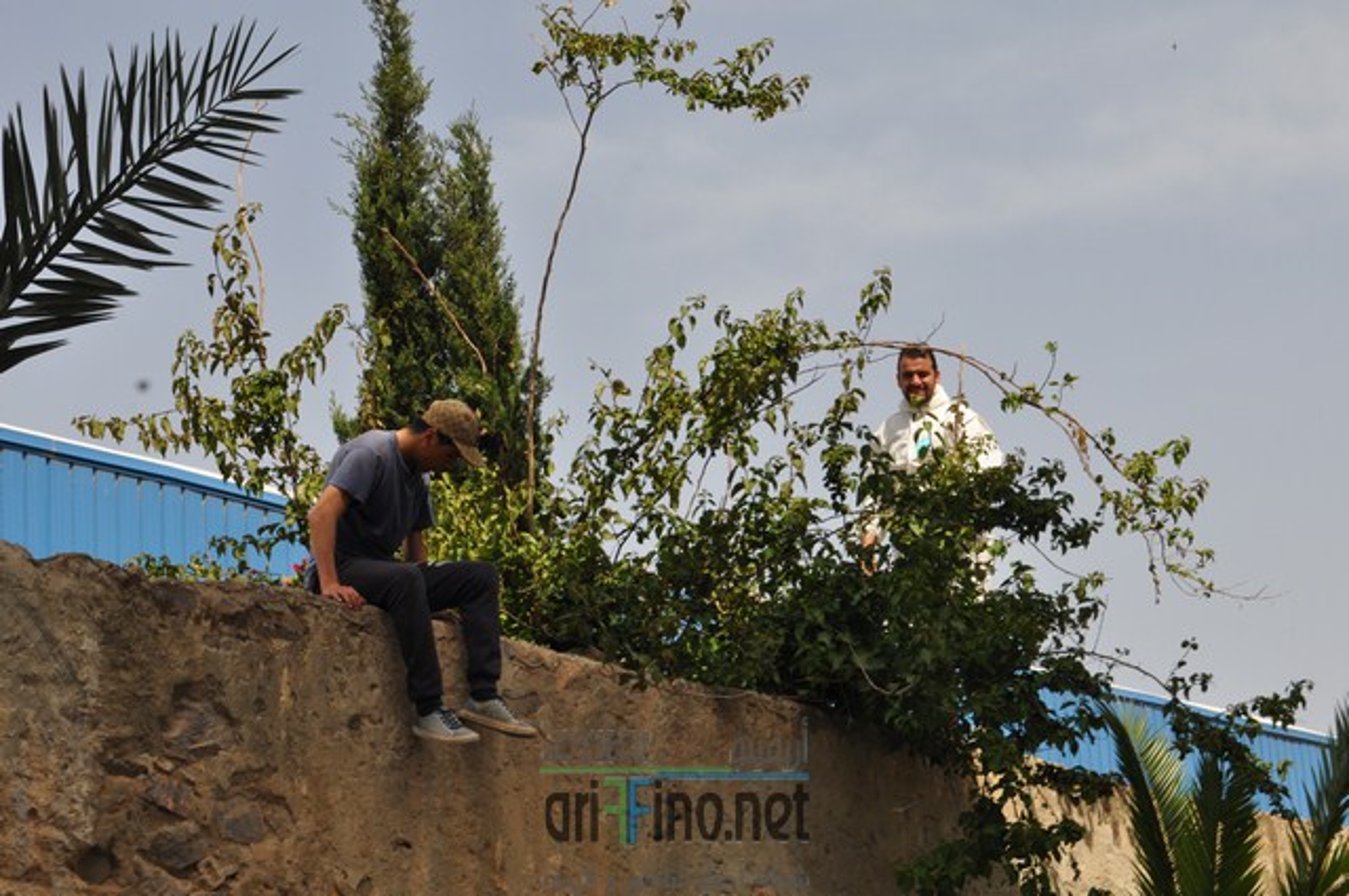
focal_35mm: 82
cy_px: 448
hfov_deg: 24.6
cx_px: 674
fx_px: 3088
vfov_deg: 16.5
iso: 200
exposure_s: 1/200
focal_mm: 55
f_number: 13
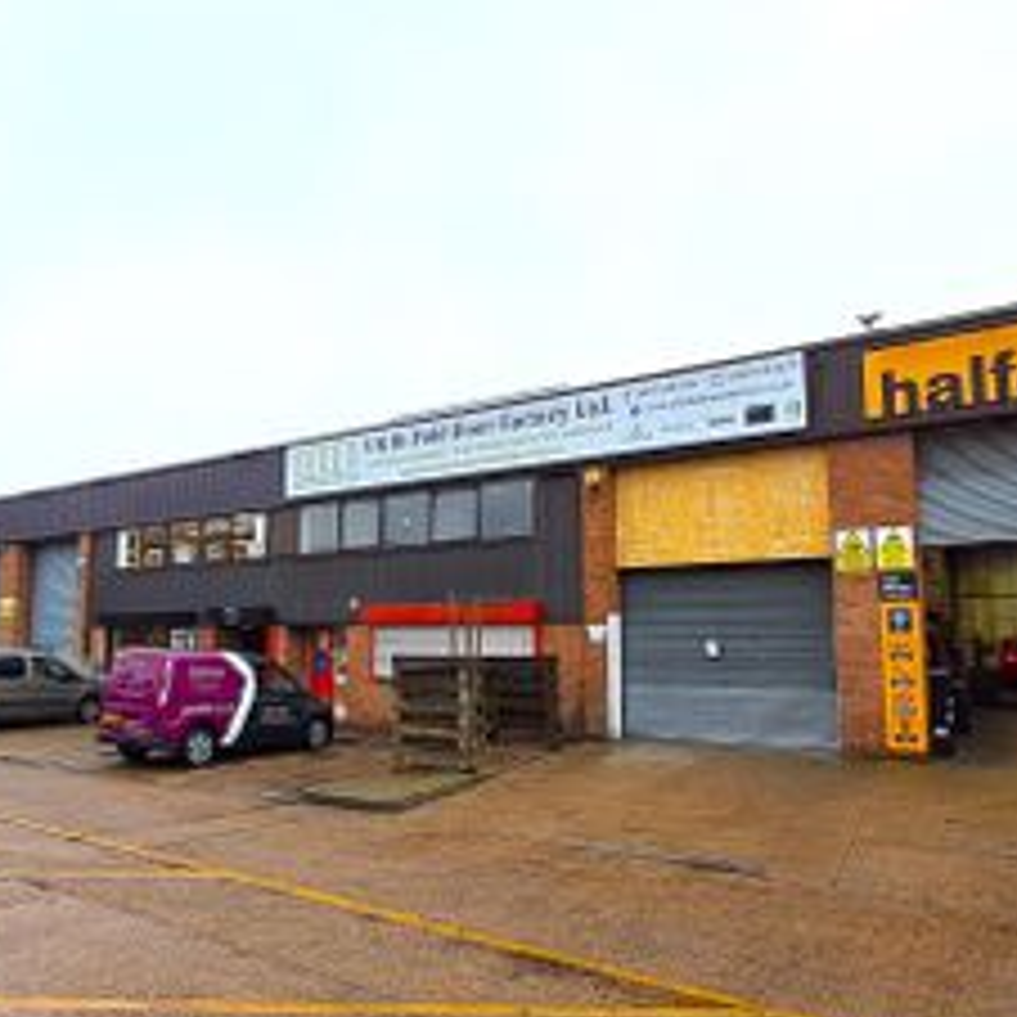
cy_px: 580
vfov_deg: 62.6
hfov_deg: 62.4
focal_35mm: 25
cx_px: 405
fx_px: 831
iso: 40
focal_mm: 1.64
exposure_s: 1/215
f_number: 2.2
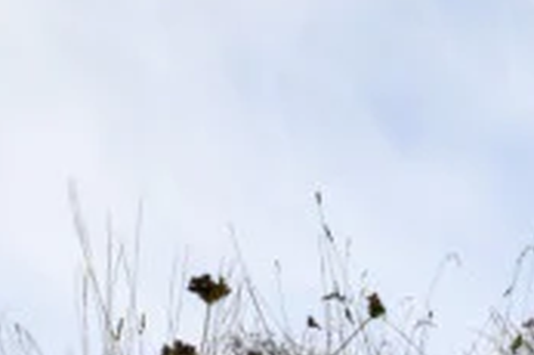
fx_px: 16174
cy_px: 380
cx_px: 1540
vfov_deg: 1.3
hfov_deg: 1.9
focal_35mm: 1091
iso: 200
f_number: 8
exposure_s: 1/250
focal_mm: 105
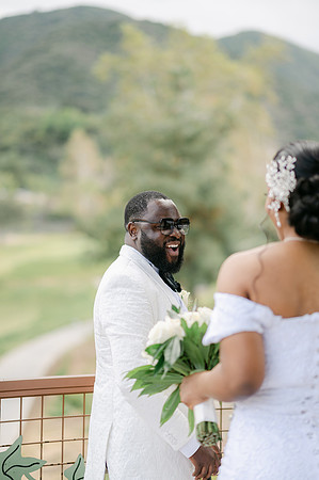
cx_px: 160
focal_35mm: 85
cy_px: 240
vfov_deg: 23.9
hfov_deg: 16.0
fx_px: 1132
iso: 100
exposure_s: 1/1250
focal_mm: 85
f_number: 2
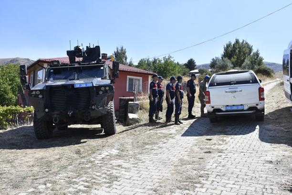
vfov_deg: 38.4
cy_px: 98
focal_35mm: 34
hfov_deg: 55.1
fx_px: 280
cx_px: 146
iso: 250
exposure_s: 1/500
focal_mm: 23
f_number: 8
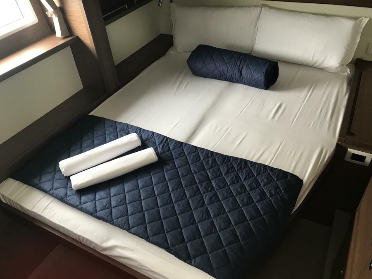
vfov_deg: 49.7
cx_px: 186
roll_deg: +5.3
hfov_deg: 63.4
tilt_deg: -38.9
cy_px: 140
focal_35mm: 28
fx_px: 301
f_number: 1.8
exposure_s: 1/17
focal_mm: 3.99
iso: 40
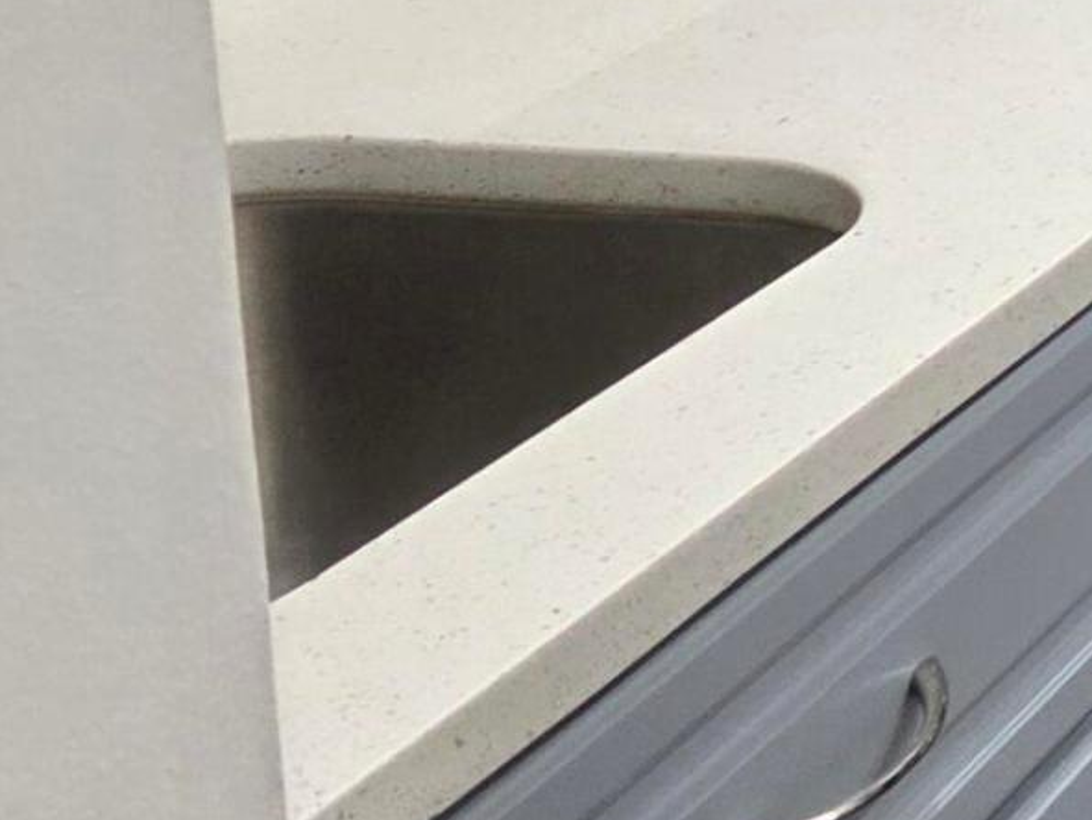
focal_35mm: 112
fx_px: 3535
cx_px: 2215
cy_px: -301
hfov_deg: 14.4
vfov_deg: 12.7
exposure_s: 1/120
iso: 400
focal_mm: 5.4
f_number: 1.8
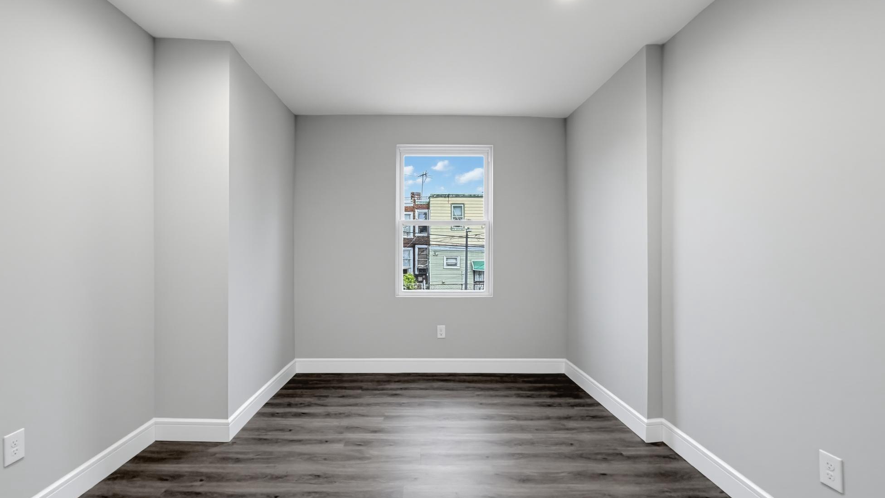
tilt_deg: -2.8
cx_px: 424
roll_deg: -0.2
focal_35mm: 16
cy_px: 293
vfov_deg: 66.6
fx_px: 375
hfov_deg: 99.3
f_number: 2.2
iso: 160
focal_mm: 2.2
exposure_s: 1/60
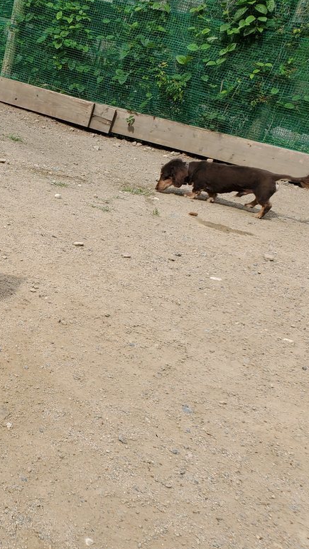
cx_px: -46
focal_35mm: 44
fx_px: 641
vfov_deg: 46.4
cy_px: 276
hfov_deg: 24.9
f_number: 2.4
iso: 50
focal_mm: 4.3
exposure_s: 1/952
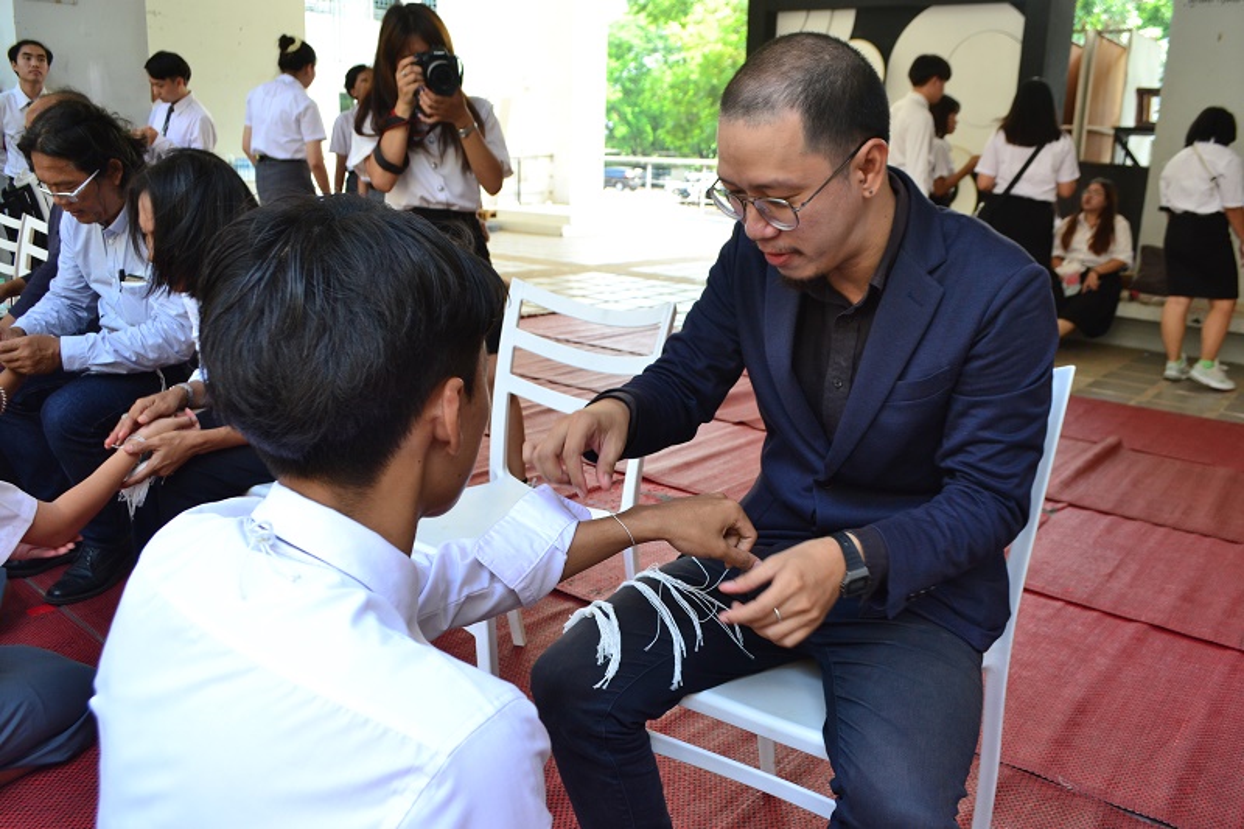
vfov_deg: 47.9
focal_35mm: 27
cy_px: 414
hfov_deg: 67.4
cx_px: 622
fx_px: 933
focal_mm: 18
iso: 400
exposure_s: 1/125
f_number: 5.6
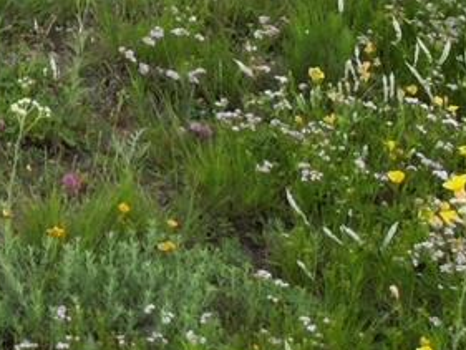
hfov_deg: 9.6
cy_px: -314
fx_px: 2316
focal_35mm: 172
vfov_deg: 8.3
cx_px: -791
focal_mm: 6.72
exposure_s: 1/1250
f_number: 1.7
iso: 140
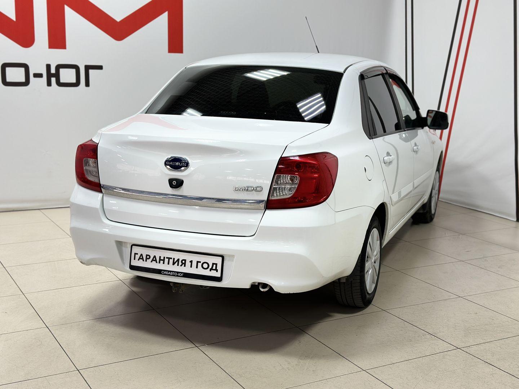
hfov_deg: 39.7
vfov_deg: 30.3
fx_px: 720
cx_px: 260
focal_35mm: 48
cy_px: 194
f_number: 1.78
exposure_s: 1/129
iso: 80
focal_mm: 6.86
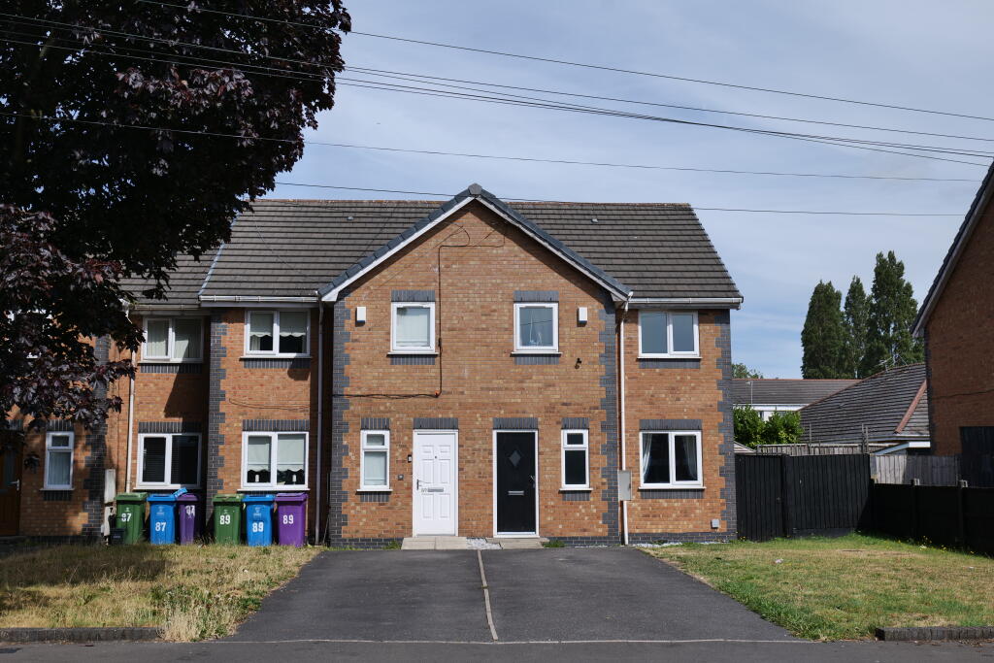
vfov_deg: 35.1
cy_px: 332
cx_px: 497
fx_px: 1049
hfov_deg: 50.7
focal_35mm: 38
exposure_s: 1/320
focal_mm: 38
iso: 100
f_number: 8
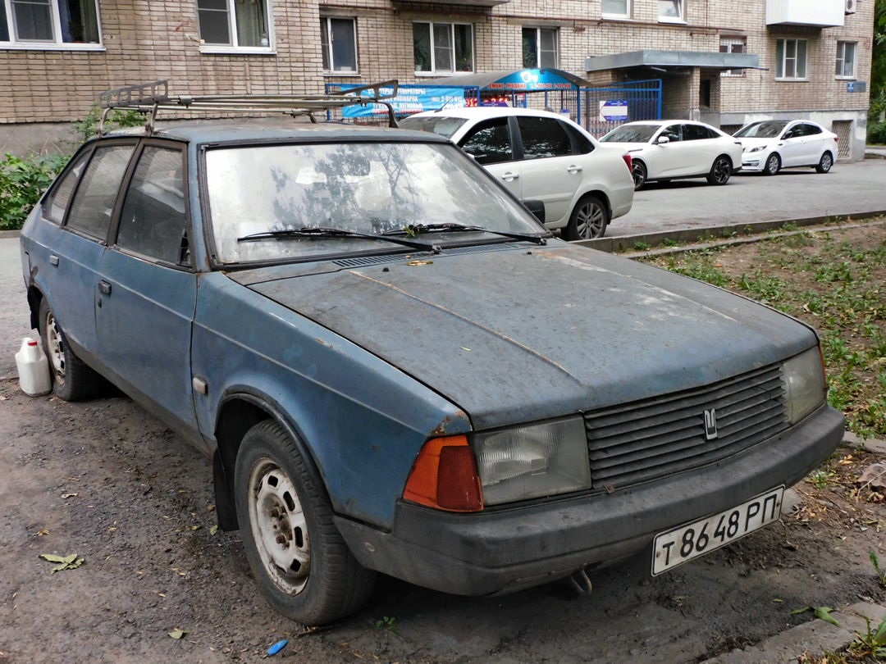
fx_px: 845
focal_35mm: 33
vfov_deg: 42.9
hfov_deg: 55.4
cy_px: 332
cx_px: 443
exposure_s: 1/30
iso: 280
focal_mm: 5.9
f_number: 3.6
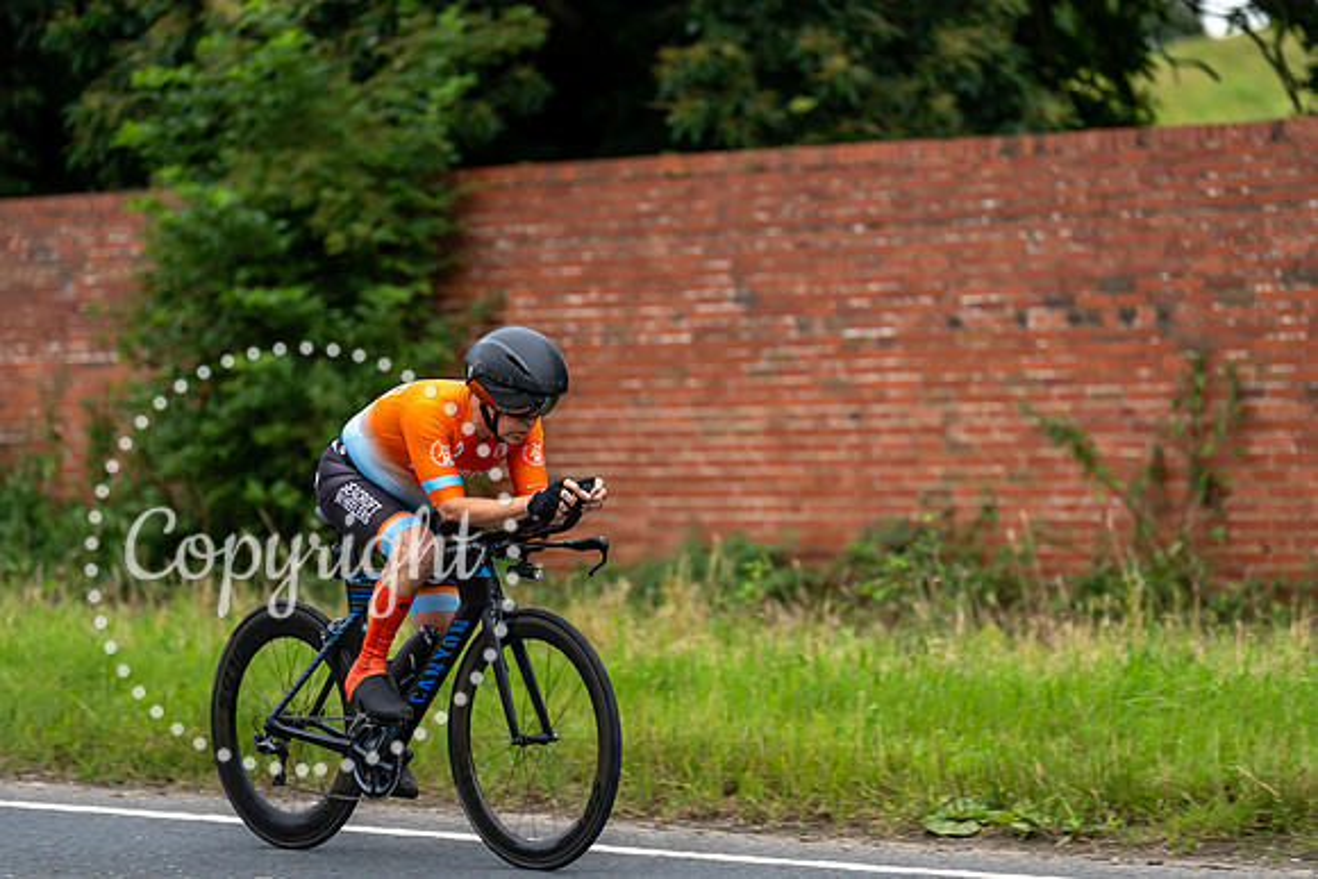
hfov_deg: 14.0
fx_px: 5383
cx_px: 659
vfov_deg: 9.3
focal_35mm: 147
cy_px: 440
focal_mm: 147
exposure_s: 1/800
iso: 800
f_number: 2.8
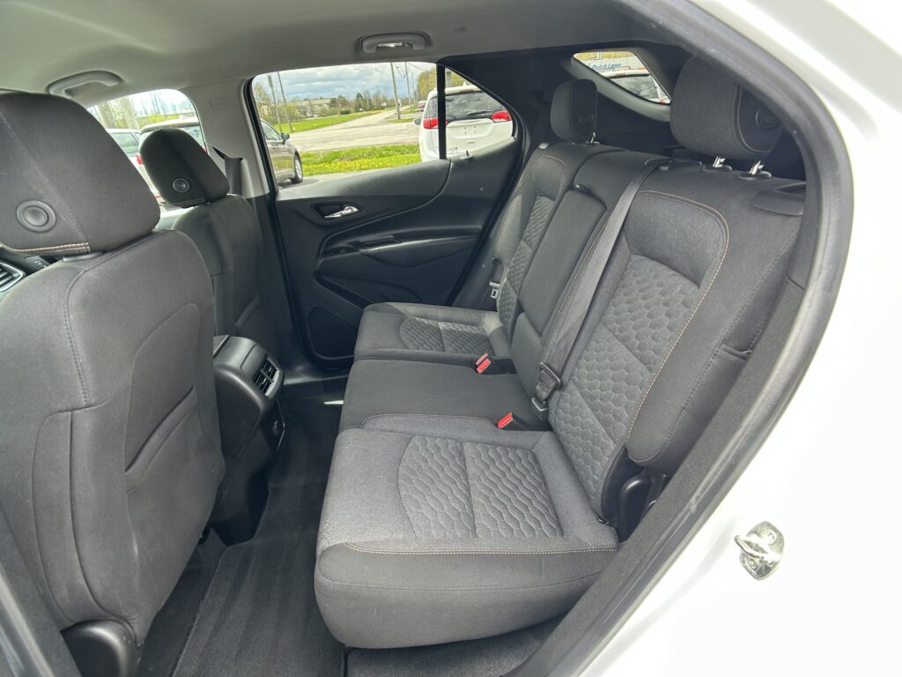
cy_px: 338
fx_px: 677
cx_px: 451
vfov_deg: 53.1
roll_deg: +5.3
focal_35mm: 26
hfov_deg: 67.3
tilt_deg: -23.0
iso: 50
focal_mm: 5.7
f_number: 1.5
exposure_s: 1/171
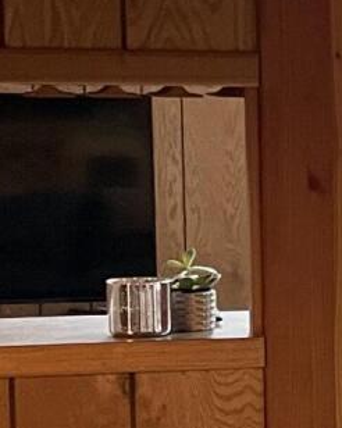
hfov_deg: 8.1
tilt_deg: -4.7
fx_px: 2090
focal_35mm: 165
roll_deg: +1.0
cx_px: 987
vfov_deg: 11.7
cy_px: 315
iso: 125
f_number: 1.6
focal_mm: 4.2
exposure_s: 1/79
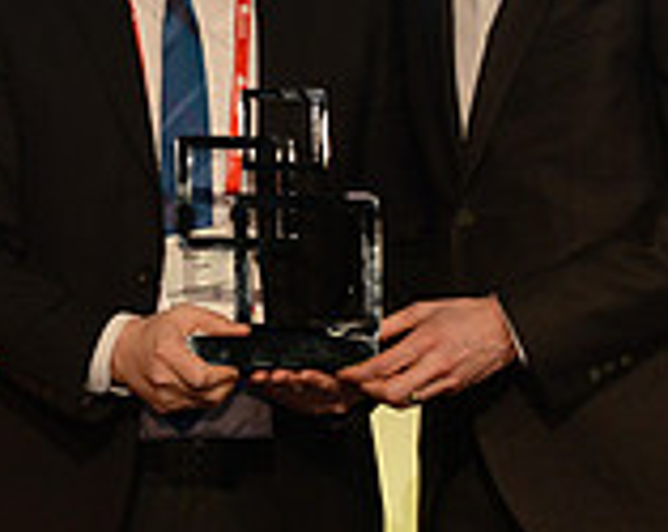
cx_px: 17
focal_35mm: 132
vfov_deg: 11.7
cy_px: 211
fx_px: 2605
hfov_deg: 14.4
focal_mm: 38
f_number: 6.3
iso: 1600
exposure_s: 1/100
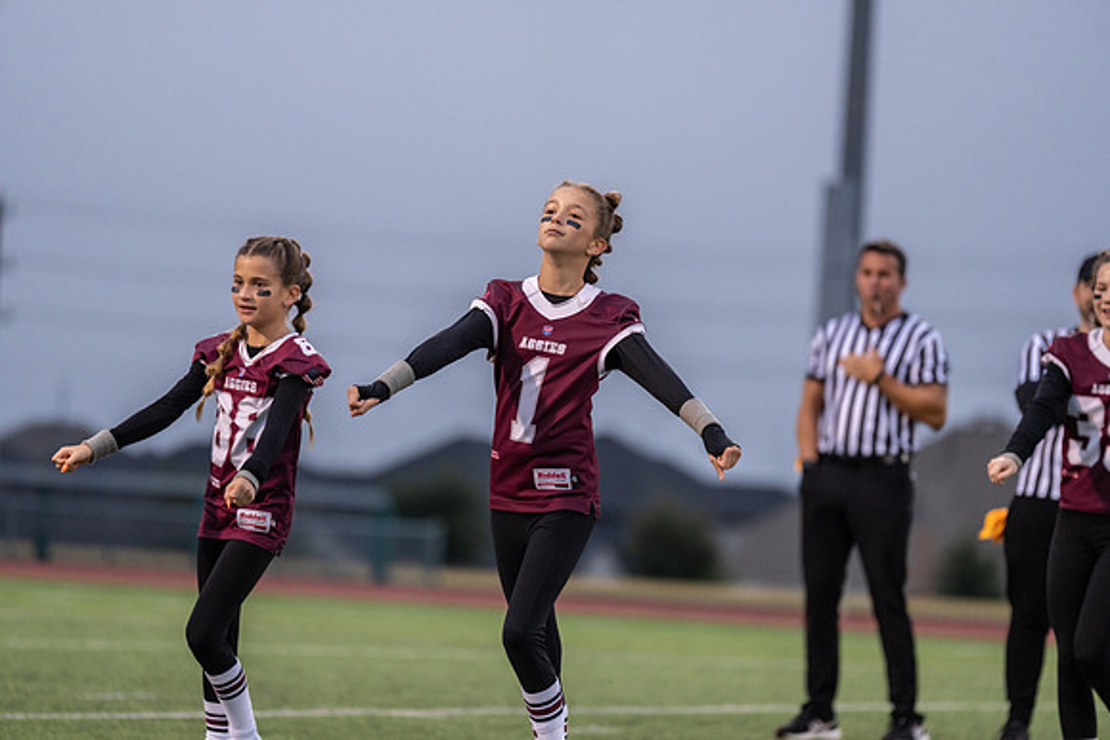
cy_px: 370
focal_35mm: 200
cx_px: 555
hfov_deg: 10.3
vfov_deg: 6.9
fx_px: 6168
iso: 2000
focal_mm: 200
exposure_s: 1/1250
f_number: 2.8
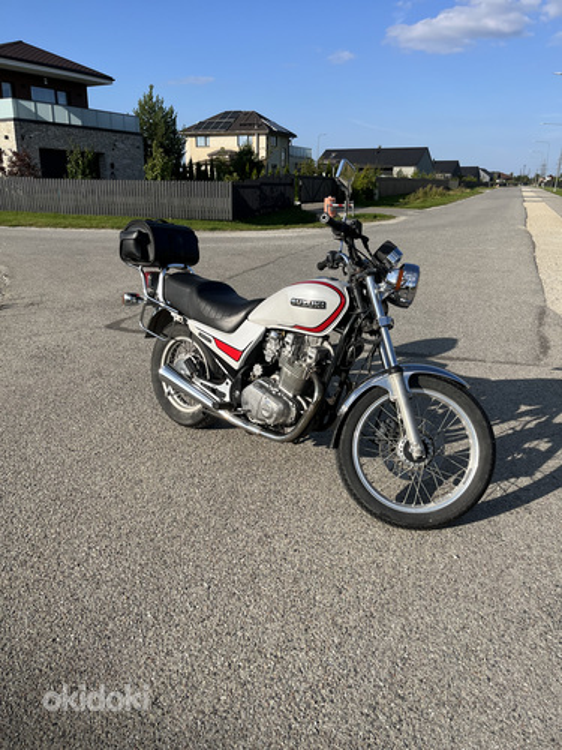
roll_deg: -1.0
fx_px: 563
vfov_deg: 67.3
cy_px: 375
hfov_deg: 53.1
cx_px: 281
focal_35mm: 26
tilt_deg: -19.5
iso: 50
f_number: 1.6
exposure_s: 1/3311
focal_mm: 5.1
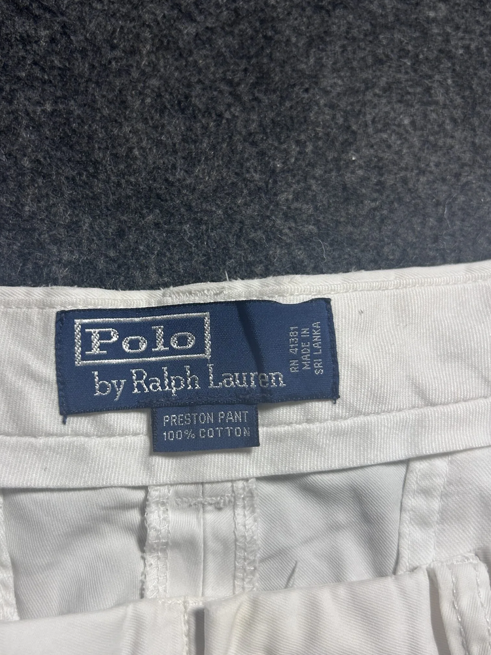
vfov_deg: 55.3
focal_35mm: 33
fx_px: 624
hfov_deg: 42.9
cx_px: 213
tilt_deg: -51.1
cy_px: 341
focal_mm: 5.7
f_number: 1.5
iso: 80
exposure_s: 1/50
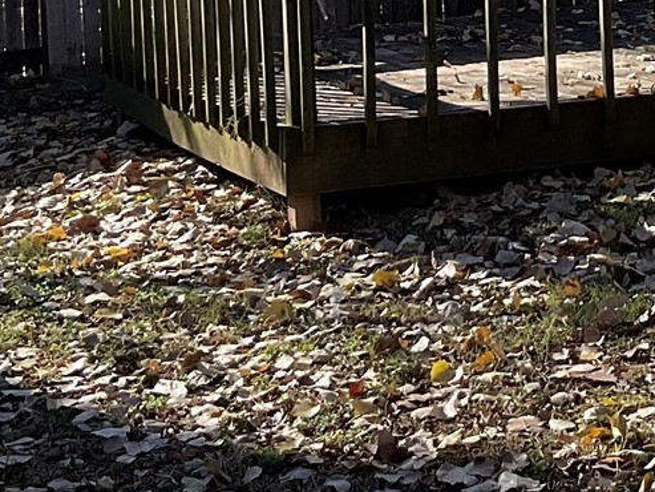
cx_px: 805
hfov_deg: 16.6
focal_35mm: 113
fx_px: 2139
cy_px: -174
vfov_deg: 12.6
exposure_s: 1/1195
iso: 16
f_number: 1.8
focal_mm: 3
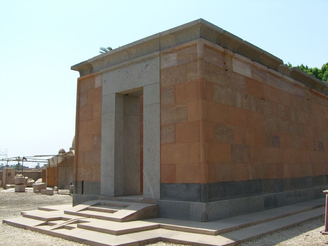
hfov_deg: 49.0
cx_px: 164
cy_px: 123
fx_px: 360
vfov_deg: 37.7
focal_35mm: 38
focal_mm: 6.2
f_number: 4.3
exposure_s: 1/500
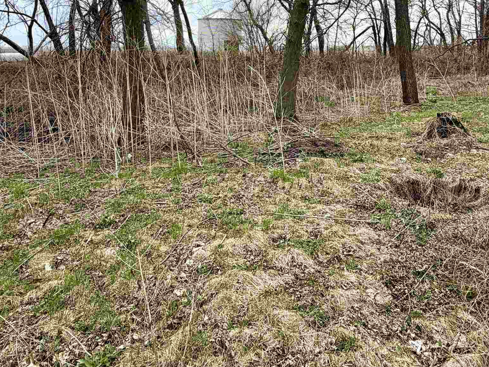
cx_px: 289
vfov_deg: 45.6
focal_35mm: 28
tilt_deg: +0.9
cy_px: 46
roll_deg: +0.6
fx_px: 396
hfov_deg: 63.0
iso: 25
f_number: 2.2
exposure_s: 1/1050
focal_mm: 2.22
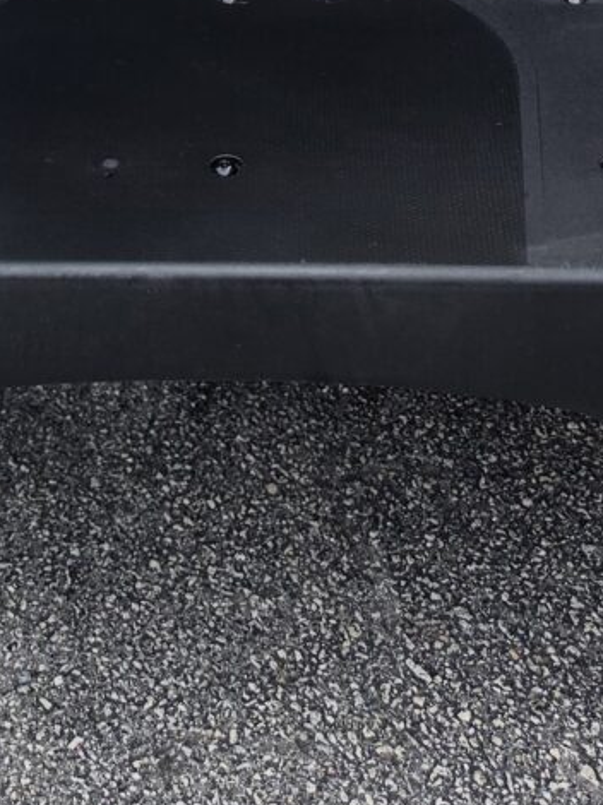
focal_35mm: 94
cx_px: 230
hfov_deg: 15.7
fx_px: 2185
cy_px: -766
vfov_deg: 16.4
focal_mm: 6.5
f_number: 1.4
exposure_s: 1/2032
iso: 64
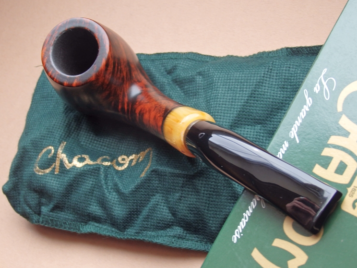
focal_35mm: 71
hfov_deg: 27.4
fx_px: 732
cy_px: 129
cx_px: 184
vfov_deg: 20.7
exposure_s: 1/40
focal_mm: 11.9
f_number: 4.4
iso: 125
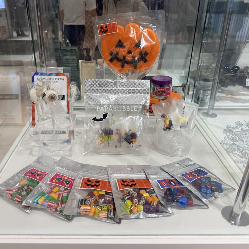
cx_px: 109
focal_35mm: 29
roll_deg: -0.6
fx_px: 236
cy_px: 124
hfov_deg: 55.5
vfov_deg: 55.6
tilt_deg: -26.0
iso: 64
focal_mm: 6.76
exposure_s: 1/185
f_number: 1.78
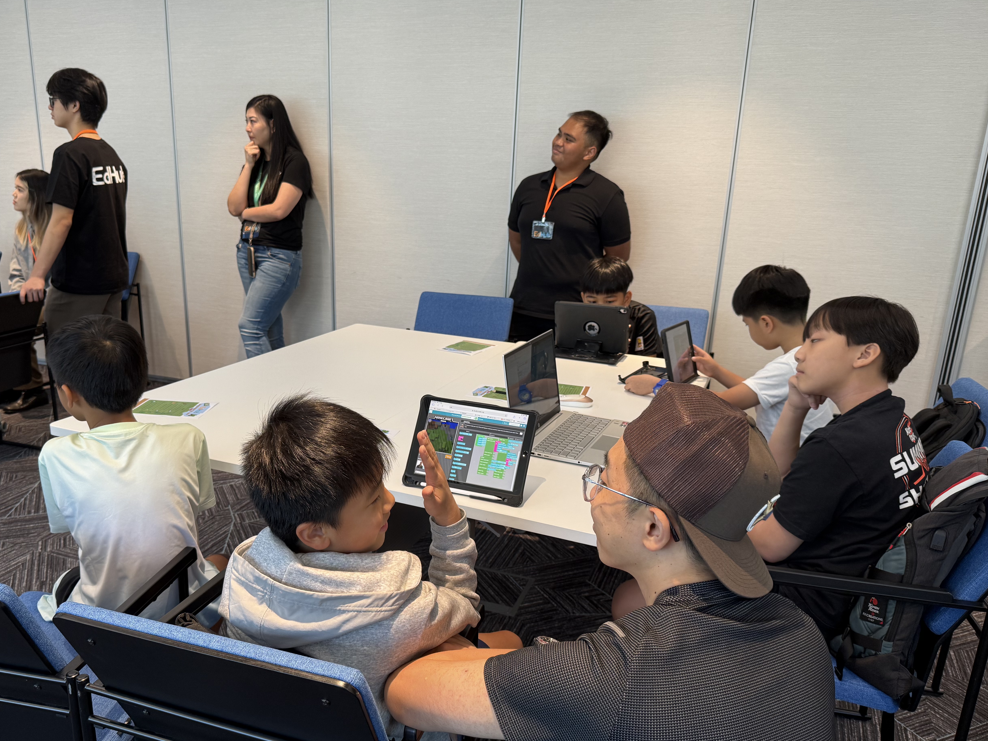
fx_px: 799
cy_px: 414
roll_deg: -2.1
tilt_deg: -16.7
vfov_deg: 49.6
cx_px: 435
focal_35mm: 28
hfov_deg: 63.2
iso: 125
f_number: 1.78
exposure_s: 1/121
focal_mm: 6.76
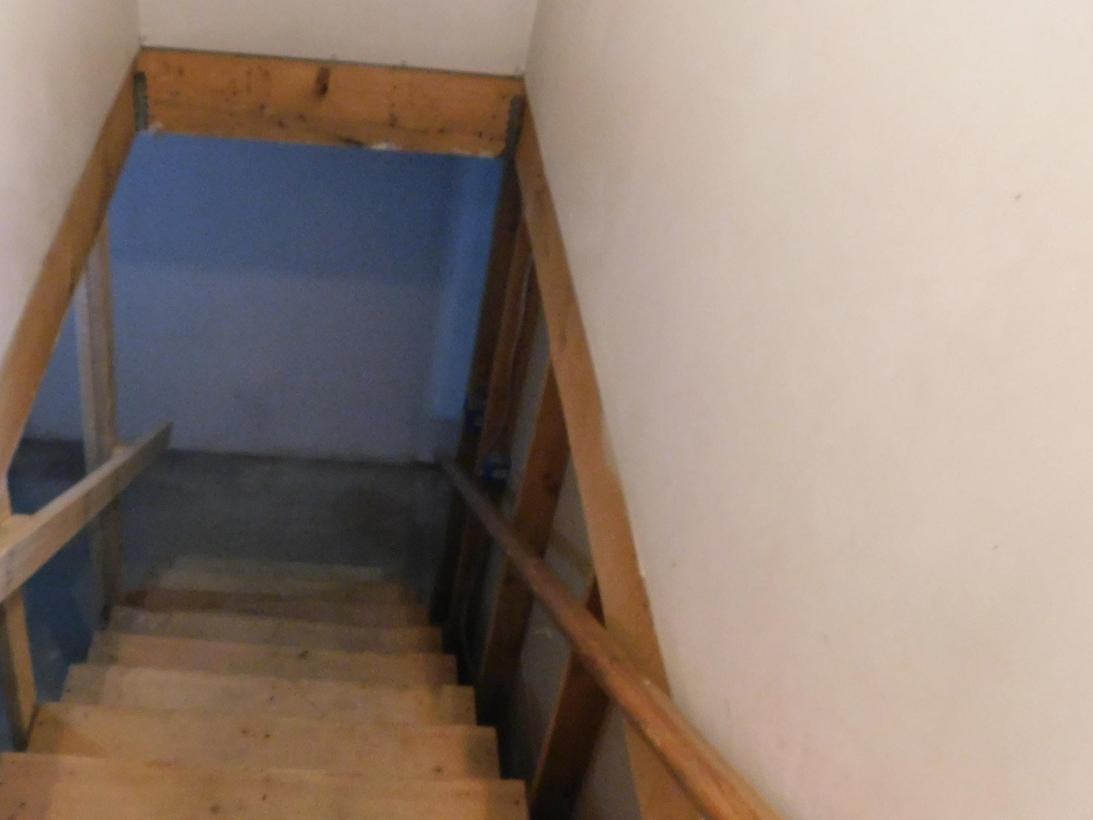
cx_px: 379
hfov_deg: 50.6
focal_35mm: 36
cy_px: 241
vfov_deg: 39.0
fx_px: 1137
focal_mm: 4
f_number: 3
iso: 400
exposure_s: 1/10
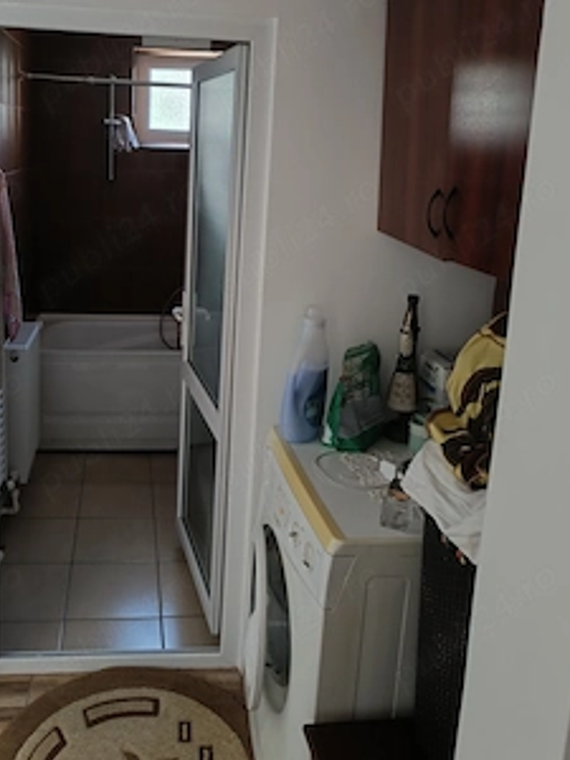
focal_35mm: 32
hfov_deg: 43.7
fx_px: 703
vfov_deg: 56.1
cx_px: 208
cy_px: 281
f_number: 1.65
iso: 1436
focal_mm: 6.14
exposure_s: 1/25
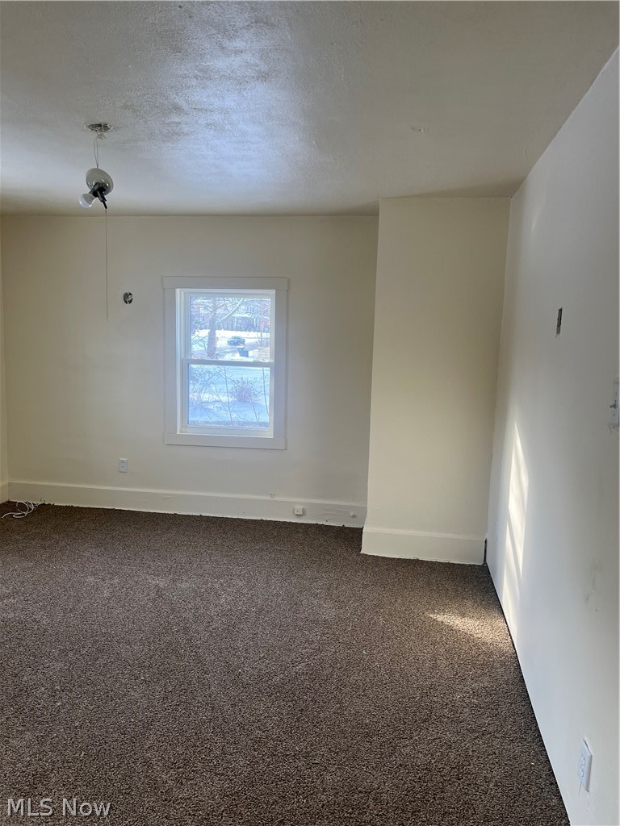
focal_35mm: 26
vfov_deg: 67.3
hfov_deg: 53.1
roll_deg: -1.5
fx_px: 621
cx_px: 310
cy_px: 413
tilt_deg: -7.7
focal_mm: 5.7
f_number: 1.5
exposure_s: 1/130
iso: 64
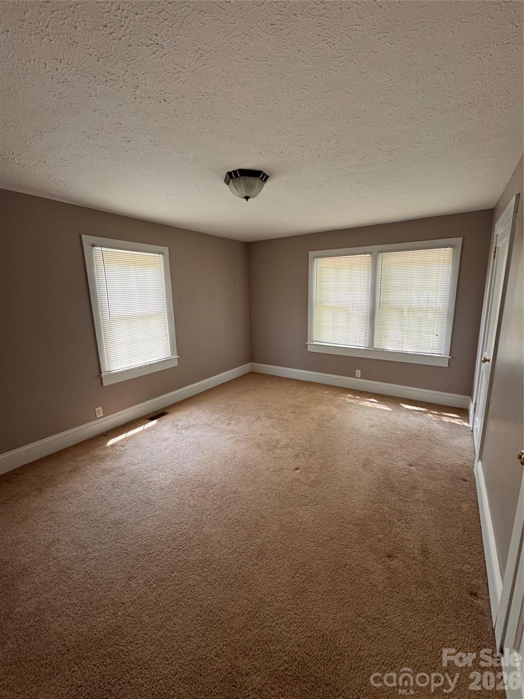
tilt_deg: -12.4
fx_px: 283
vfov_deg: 102.1
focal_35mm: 14
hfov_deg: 85.7
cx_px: 262
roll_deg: +1.8
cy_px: 350
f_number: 2.2
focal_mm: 2.22
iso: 250
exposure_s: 1/99
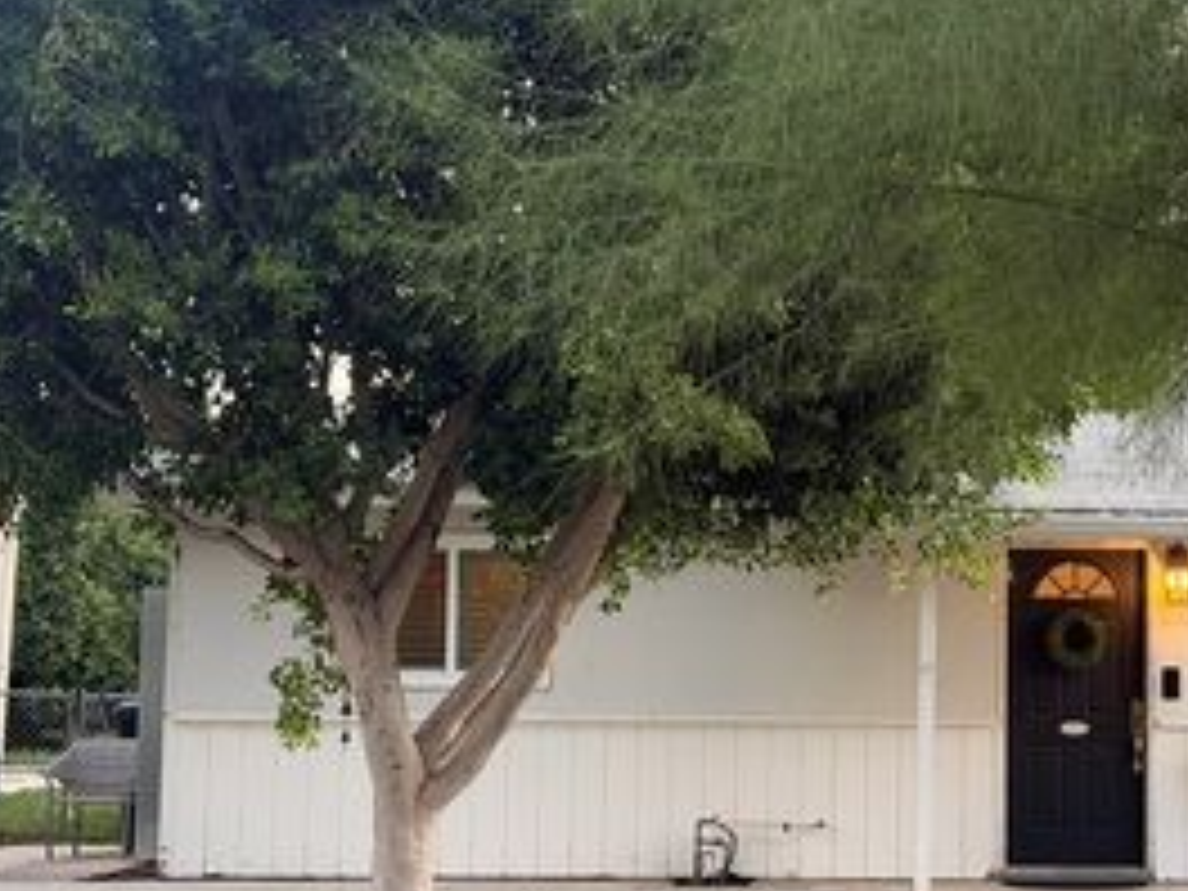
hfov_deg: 21.3
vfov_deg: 16.2
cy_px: 425
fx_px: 3123
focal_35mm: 91
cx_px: 963
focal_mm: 6.76
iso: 200
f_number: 1.78
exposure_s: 1/40
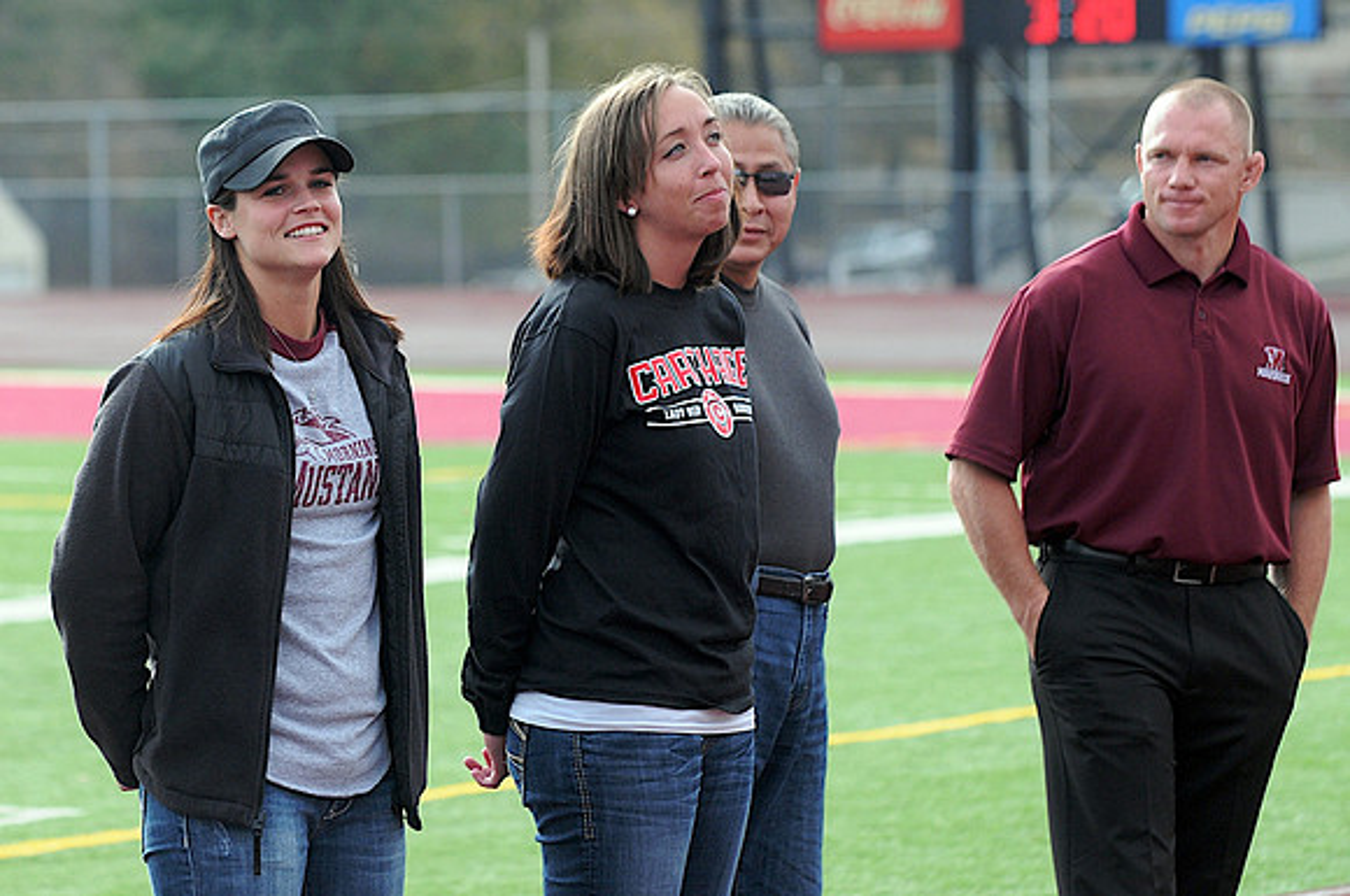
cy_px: 448
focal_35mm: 188
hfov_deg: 11.0
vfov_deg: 7.3
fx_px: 7021
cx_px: 675
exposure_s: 1/1000
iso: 500
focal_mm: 125
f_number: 4
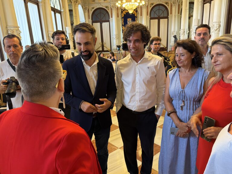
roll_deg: +2.7
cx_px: 116
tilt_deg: -17.1
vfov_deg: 56.8
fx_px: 161
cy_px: 87
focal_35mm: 24
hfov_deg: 71.6
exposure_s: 1/50
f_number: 1.78
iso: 250
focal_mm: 6.76
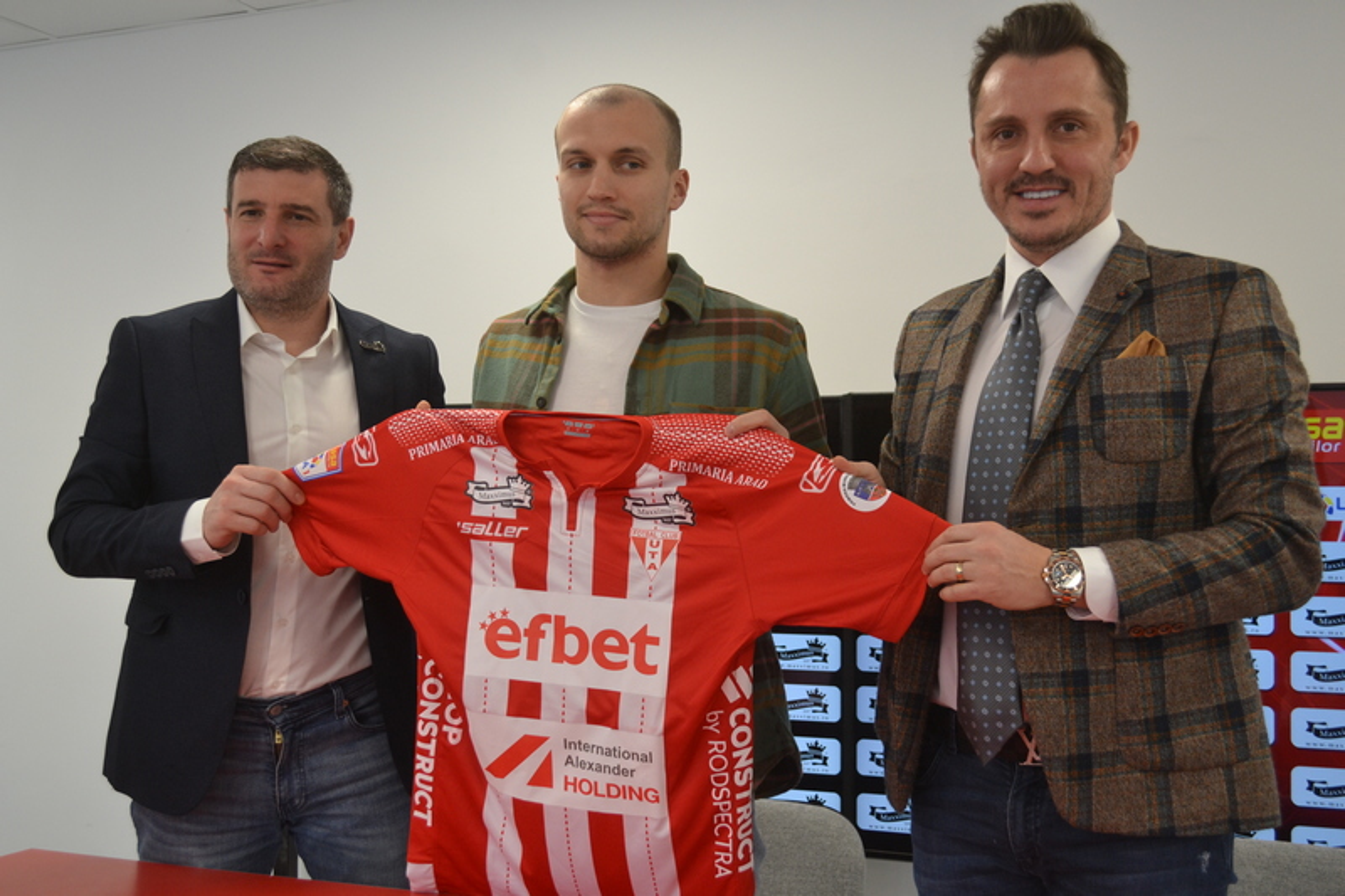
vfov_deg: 31.9
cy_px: 448
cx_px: 672
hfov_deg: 46.4
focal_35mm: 42
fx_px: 1569
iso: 500
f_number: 4.5
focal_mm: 28
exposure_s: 1/60
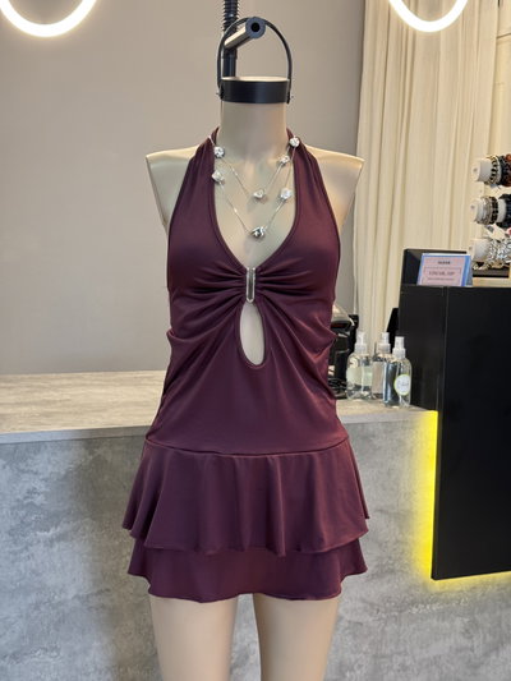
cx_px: 256
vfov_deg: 39.6
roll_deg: -0.9
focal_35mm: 48
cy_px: 340
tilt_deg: -4.8
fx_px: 944
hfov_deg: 30.3
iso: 80
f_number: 1.78
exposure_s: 1/50
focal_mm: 6.76
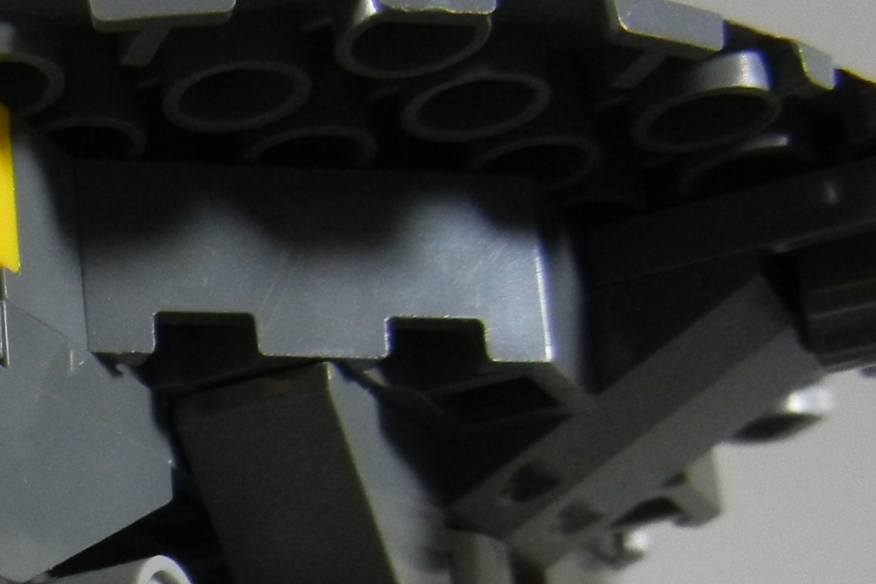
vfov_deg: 13.2
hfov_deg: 18.8
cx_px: -322
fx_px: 2409
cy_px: 799
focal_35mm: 99
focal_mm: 5.4
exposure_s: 1/61.8
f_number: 3.5
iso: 400
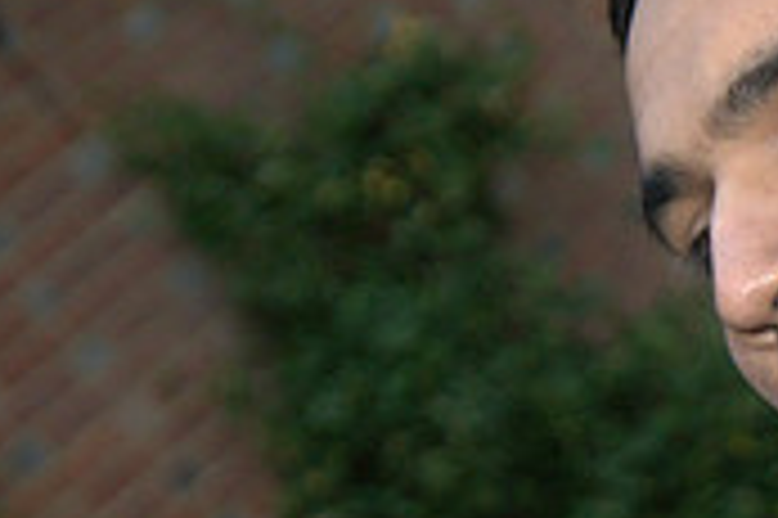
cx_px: 989
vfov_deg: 5.4
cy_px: 412
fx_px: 5441
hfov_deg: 8.1
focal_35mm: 252
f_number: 5.6
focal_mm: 50
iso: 800
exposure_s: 1/160
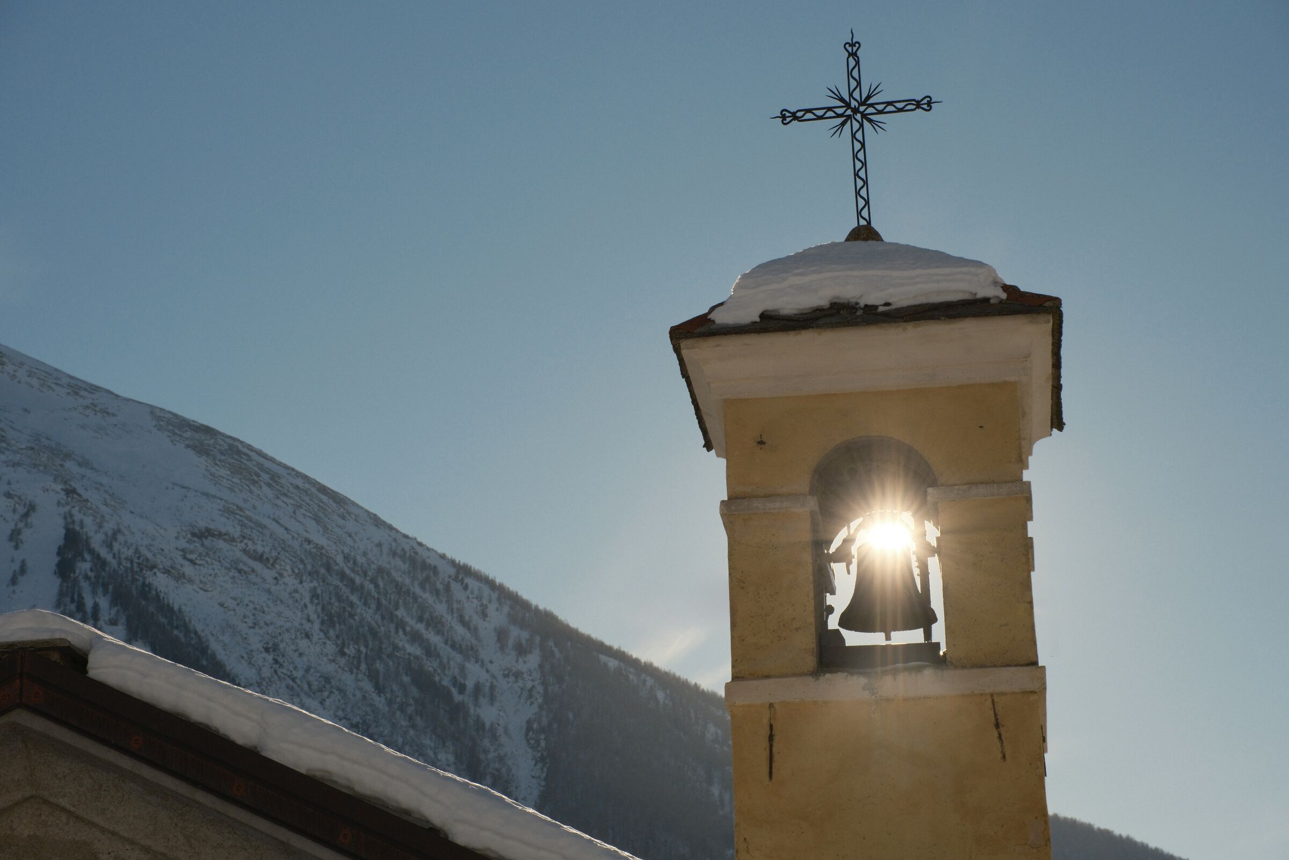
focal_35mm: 75
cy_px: 430
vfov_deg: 18.2
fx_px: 2685
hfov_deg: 27.0
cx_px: 644
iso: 500
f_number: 8
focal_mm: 50
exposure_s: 1/2400
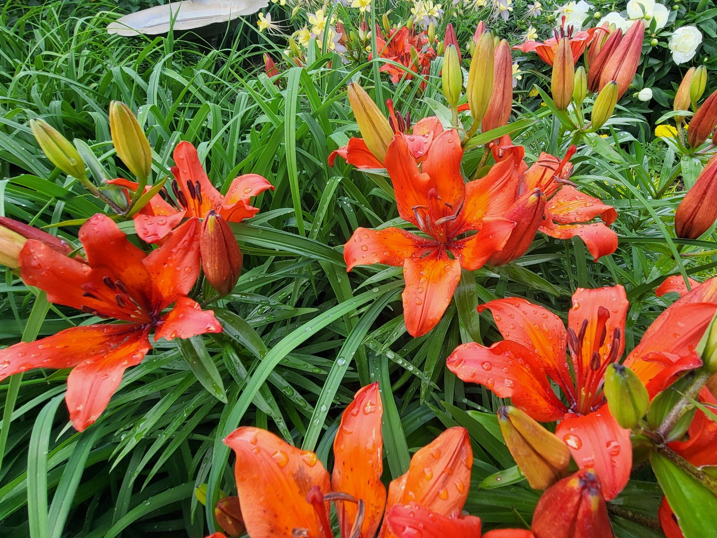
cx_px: 436
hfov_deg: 86.5
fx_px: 373
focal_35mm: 18
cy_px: 205
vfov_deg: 70.6
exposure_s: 1/202
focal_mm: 1.74
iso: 32
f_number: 2.2
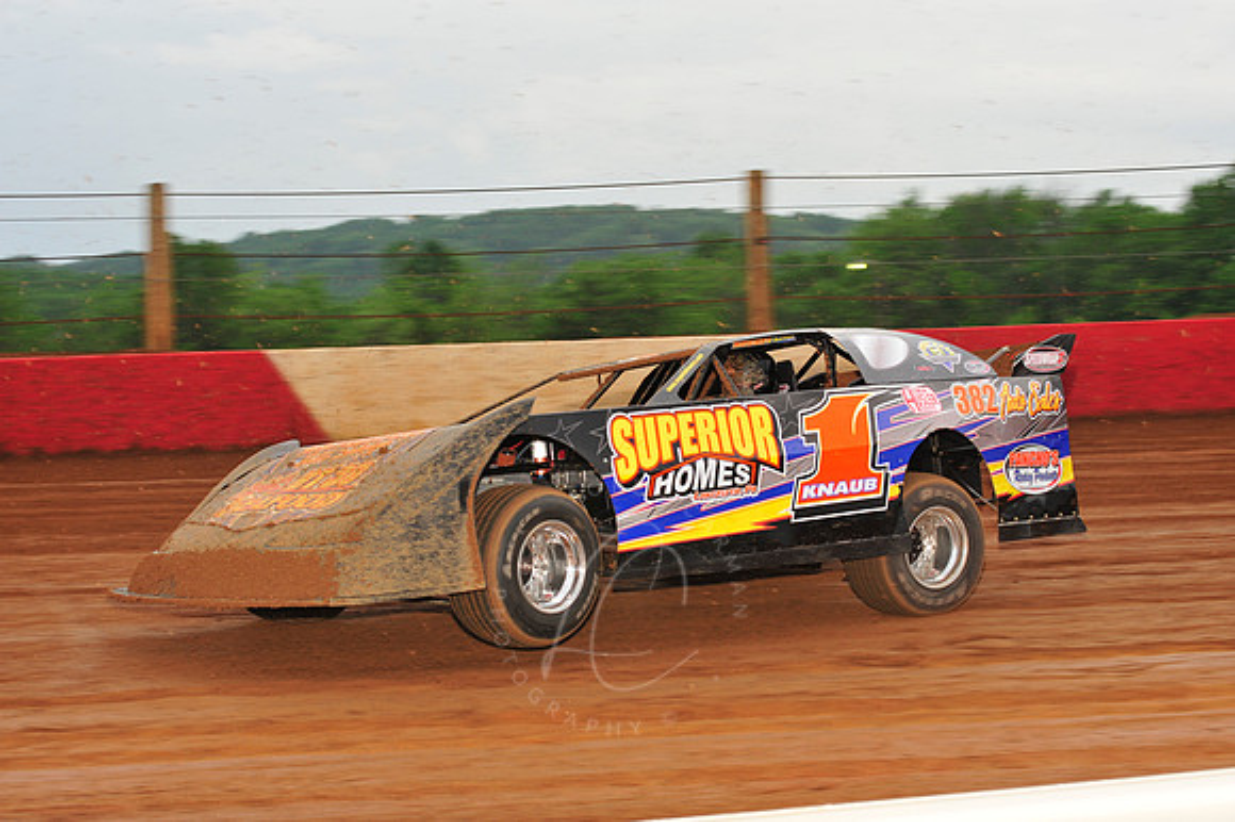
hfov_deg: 25.4
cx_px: 618
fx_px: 2743
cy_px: 411
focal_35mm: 80
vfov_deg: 17.0
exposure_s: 1/320
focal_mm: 80
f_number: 7.1
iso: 800
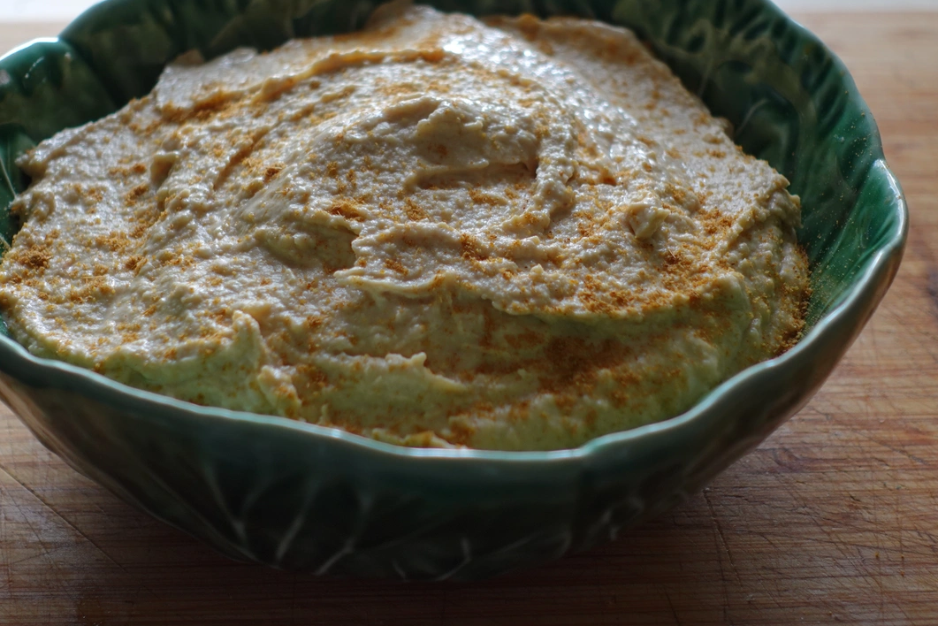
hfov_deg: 23.4
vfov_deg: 15.7
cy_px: 227
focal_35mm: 87
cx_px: 458
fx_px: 2267
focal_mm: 24
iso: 250
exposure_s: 1/80
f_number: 2.8
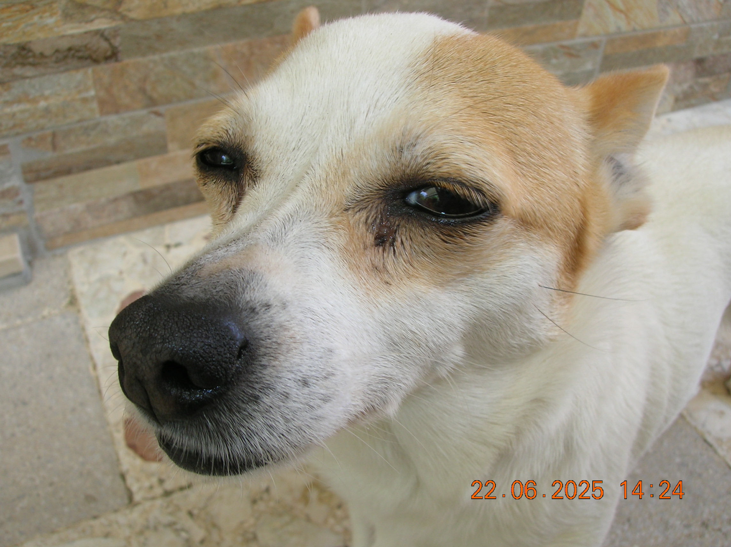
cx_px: 366
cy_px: 274
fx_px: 717
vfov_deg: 41.7
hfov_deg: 54.0
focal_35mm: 34
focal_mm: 5.7
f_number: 4.9
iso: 50
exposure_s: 1/38.4
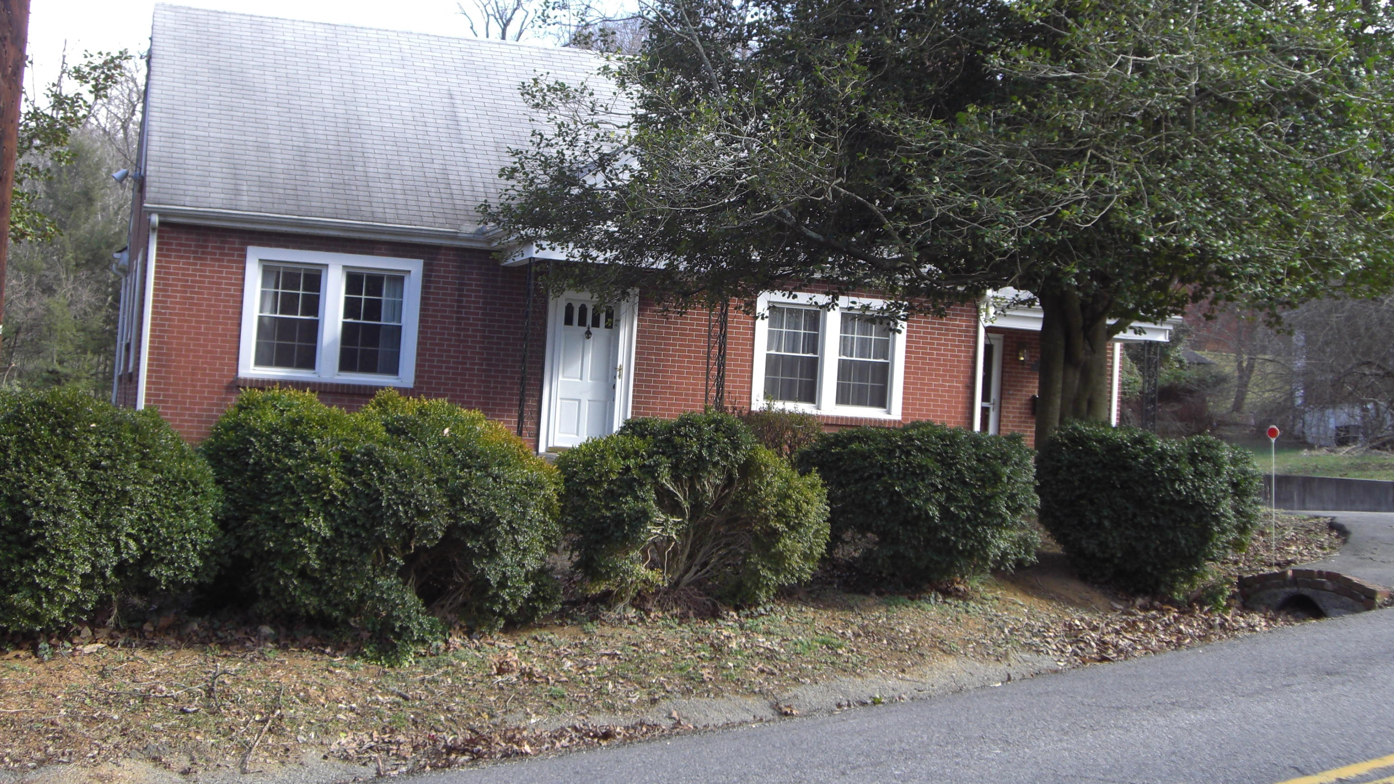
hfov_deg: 39.9
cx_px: 702
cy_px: 286
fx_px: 1922
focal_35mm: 52
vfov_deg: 23.0
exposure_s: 1/125
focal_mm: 7.6
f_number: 3
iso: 64
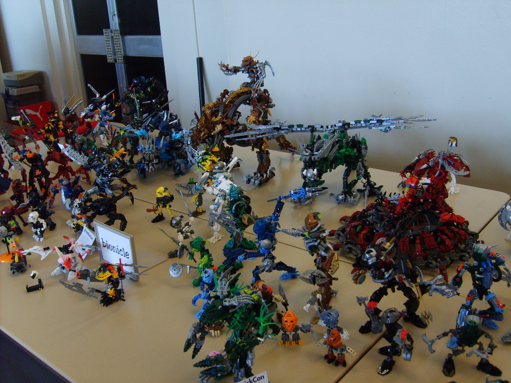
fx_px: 517
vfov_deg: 40.7
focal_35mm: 35
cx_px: 256
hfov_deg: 52.6
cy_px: 192
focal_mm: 5.8
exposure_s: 1/30
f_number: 2.8
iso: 100
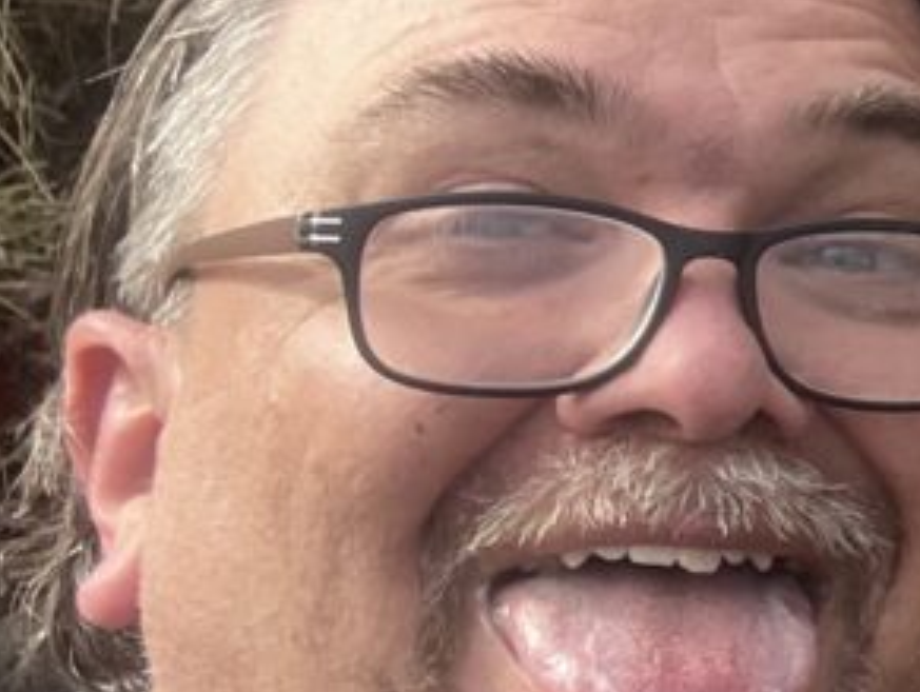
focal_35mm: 101
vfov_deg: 14.6
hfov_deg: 15.5
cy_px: 145
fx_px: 2688
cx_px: 1846
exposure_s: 1/268
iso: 32
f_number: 2.2
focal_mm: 2.71
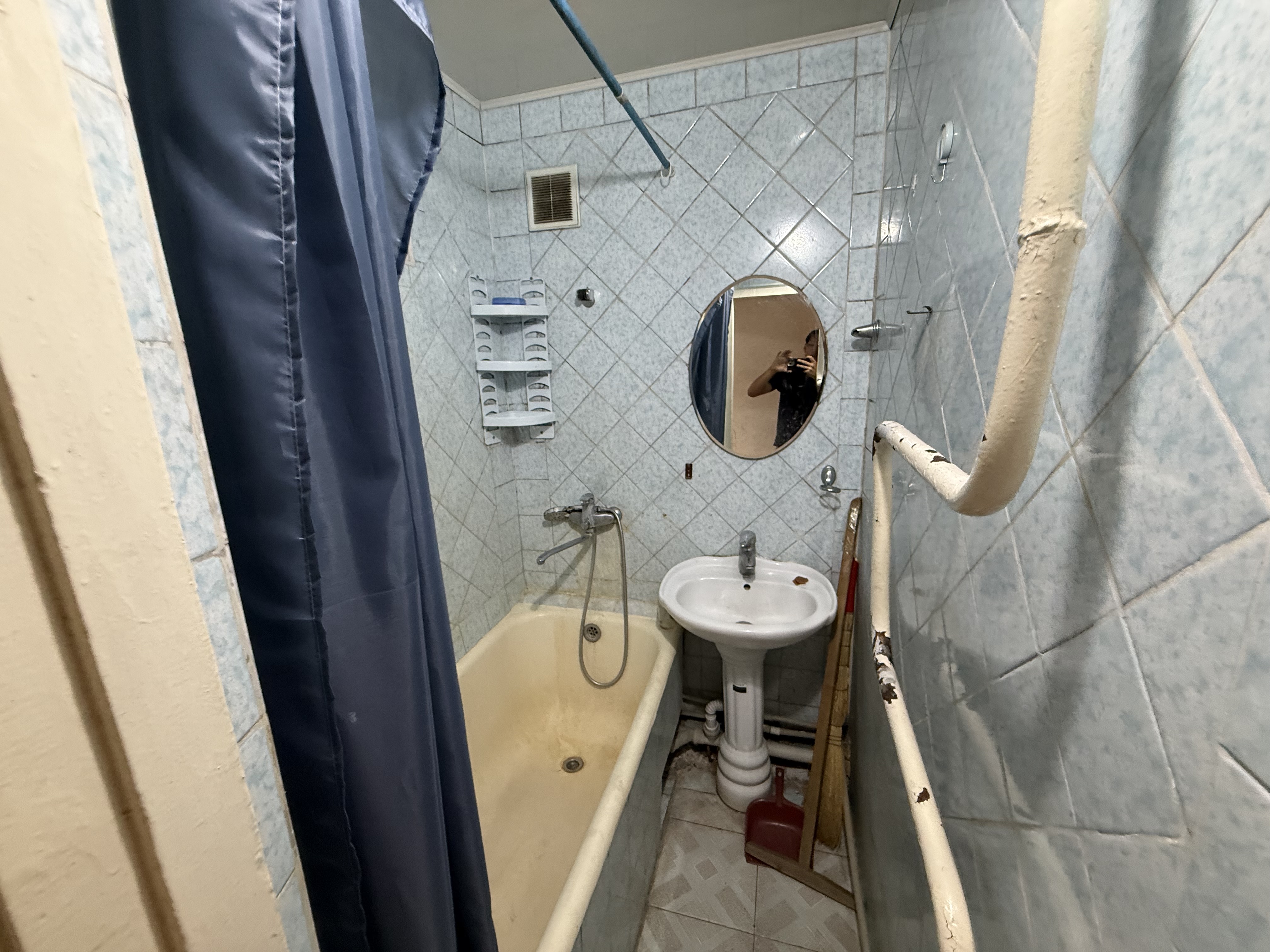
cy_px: 476
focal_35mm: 14
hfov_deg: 102.1
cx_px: 635
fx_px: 514
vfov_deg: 85.7
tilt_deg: -11.5
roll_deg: +3.4
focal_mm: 2.22
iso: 400
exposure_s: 1/50
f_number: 2.2
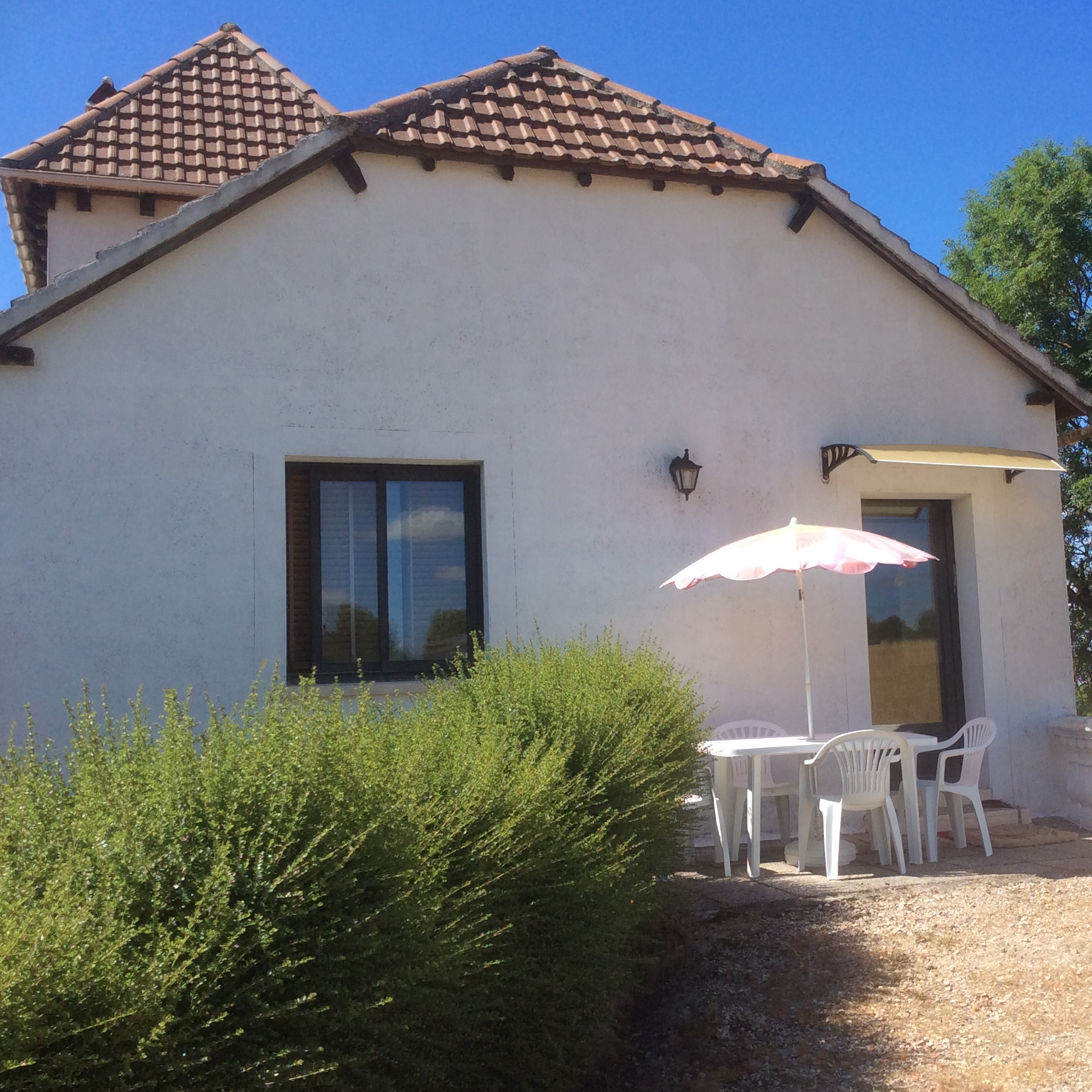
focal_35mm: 42
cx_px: 714
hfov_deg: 39.6
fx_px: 1499
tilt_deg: +6.0
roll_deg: +2.6
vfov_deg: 40.0
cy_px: 535
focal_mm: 3.3
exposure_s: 1/937
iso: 32
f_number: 2.4
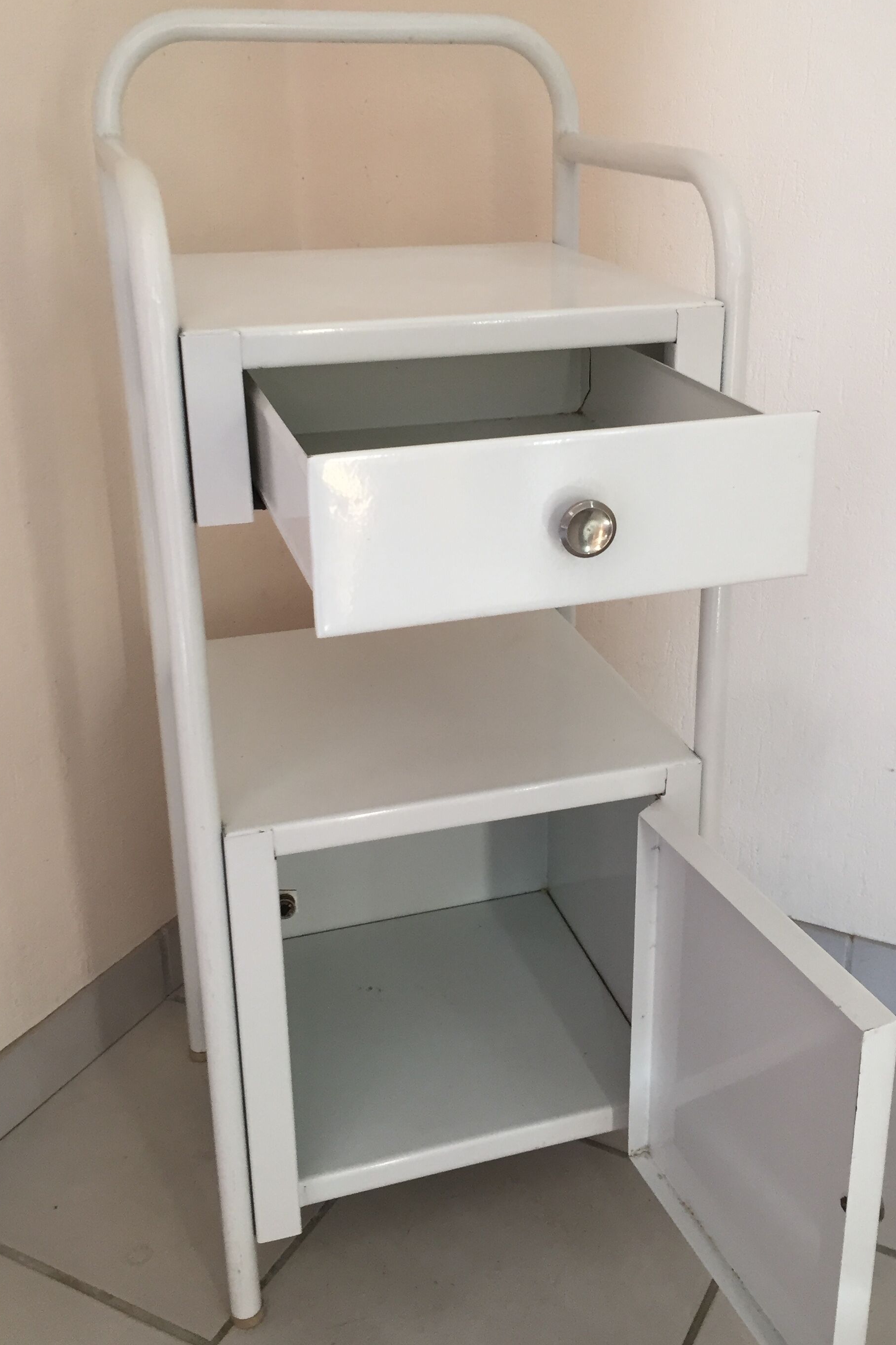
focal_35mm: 36
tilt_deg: -21.2
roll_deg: -1.8
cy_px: 598
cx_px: 532
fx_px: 1344
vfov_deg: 53.0
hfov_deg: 36.7
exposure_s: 1/33
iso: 100
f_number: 2.2
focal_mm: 4.15
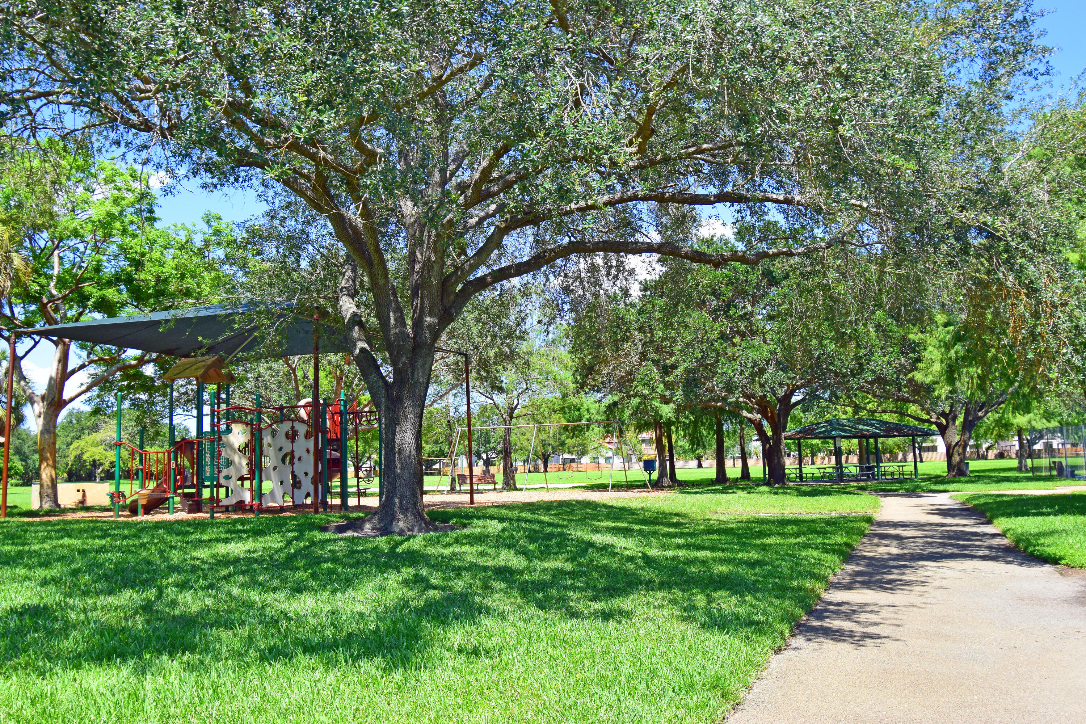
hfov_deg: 61.9
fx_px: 905
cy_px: 362
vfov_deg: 43.6
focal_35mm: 30
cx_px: 543
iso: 400
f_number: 10
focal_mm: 20
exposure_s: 1/250
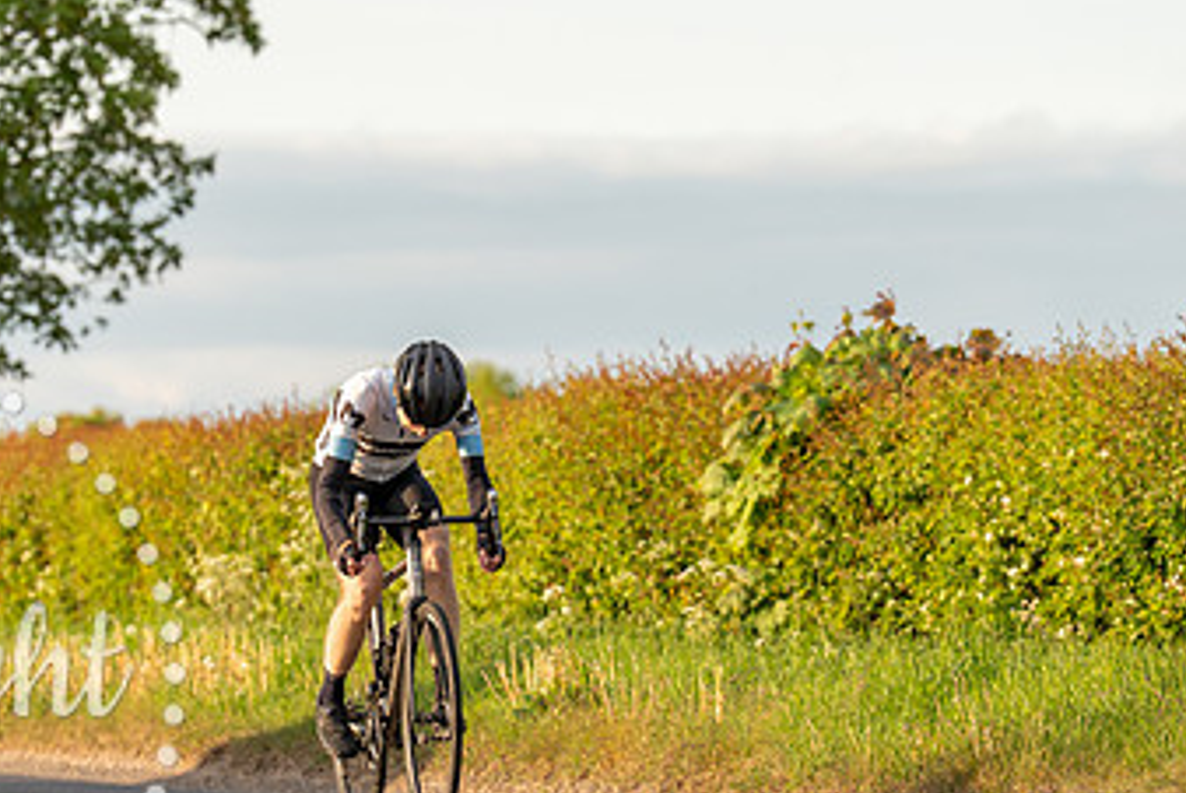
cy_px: 500
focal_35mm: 293
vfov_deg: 4.7
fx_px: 9661
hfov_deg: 7.0
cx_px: 400
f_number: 4
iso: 400
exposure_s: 1/1000
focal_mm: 171
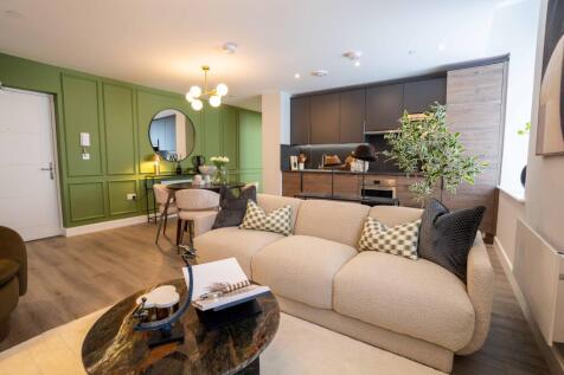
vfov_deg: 73.7
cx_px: 282
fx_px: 251
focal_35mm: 16
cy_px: 188
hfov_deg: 96.8
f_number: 7.1
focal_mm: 16
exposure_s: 1/100
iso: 100
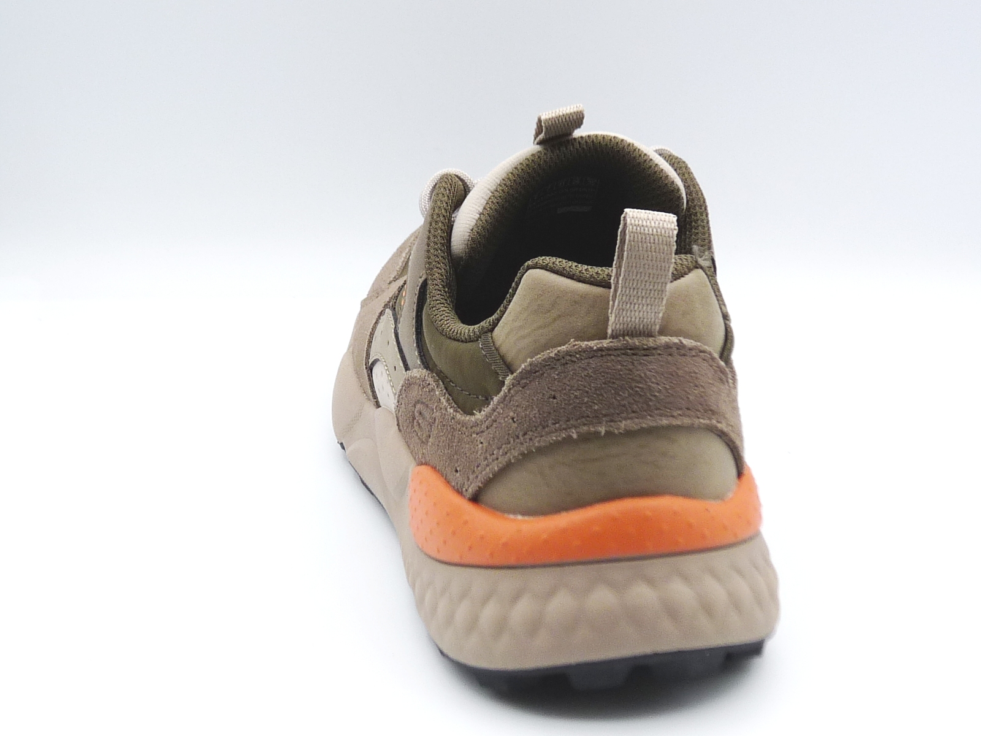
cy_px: 368
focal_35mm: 50
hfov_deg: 38.2
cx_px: 490
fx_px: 1417
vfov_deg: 29.1
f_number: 4
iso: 100
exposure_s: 1/160
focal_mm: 5
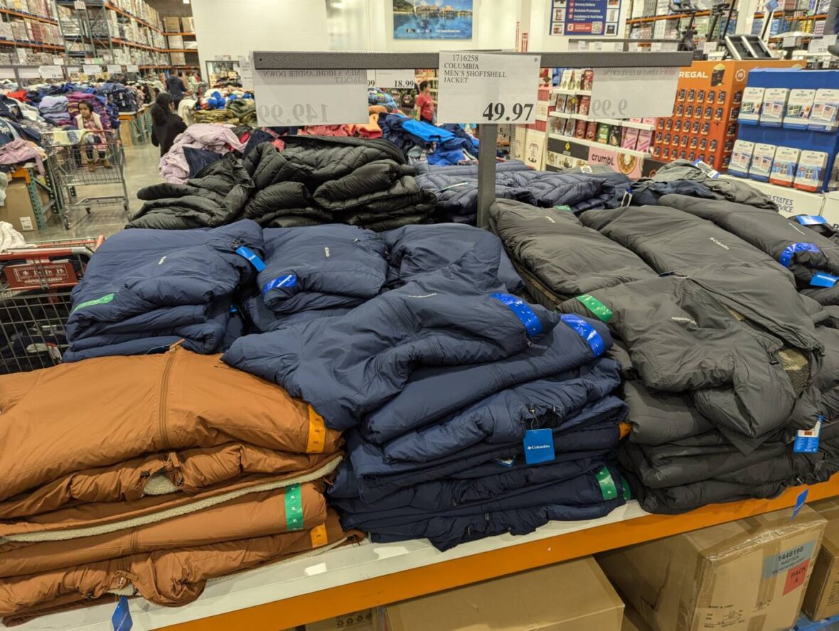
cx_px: 420
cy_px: 316
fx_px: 582
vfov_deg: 56.9
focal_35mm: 24
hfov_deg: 71.5
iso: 321
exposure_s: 1/199
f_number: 1.85
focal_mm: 6.81
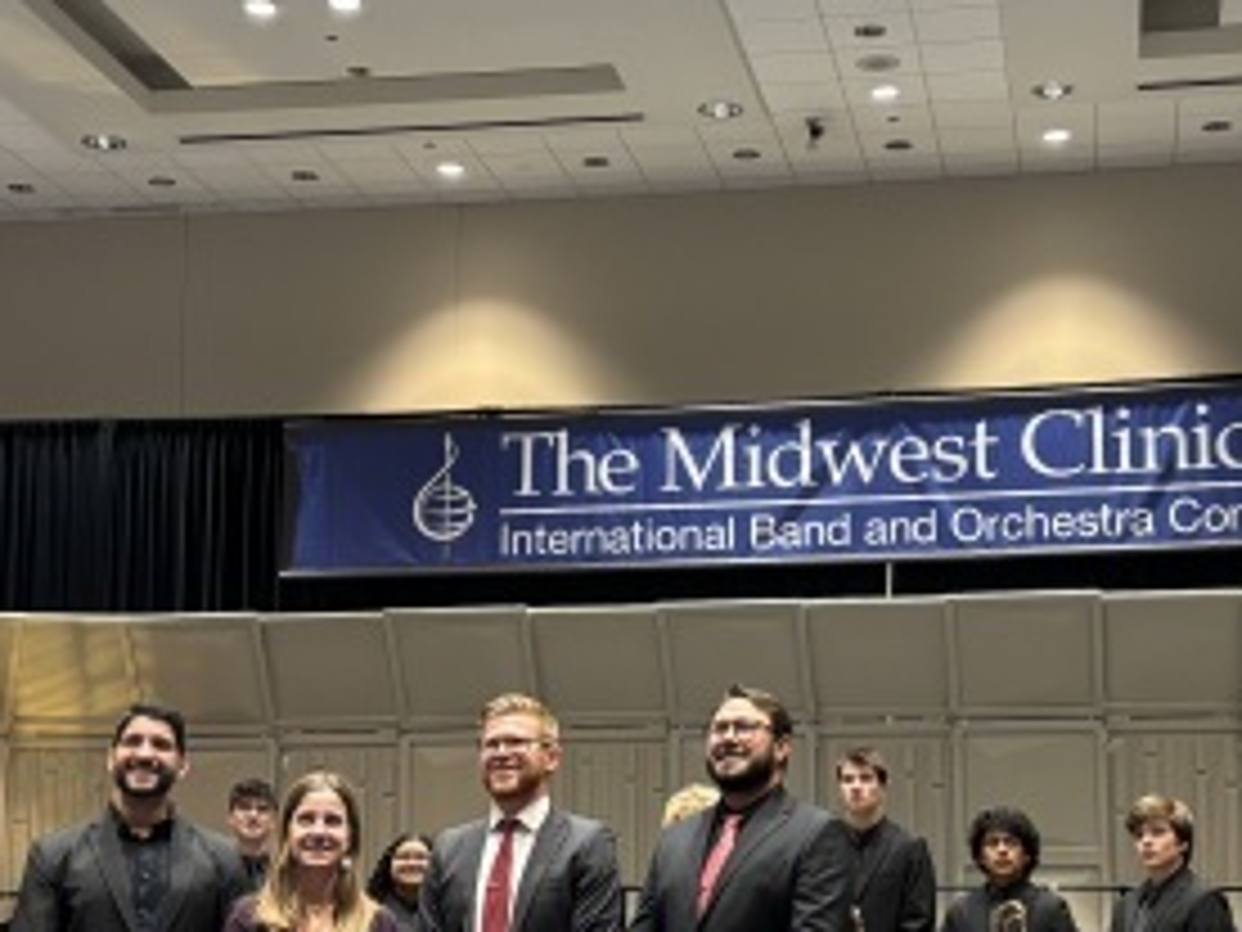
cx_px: 713
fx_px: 2476
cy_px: 585
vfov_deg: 21.3
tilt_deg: +8.8
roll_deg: -0.3
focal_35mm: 69
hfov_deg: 28.1
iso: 320
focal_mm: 5.96
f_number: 1.6
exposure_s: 1/60
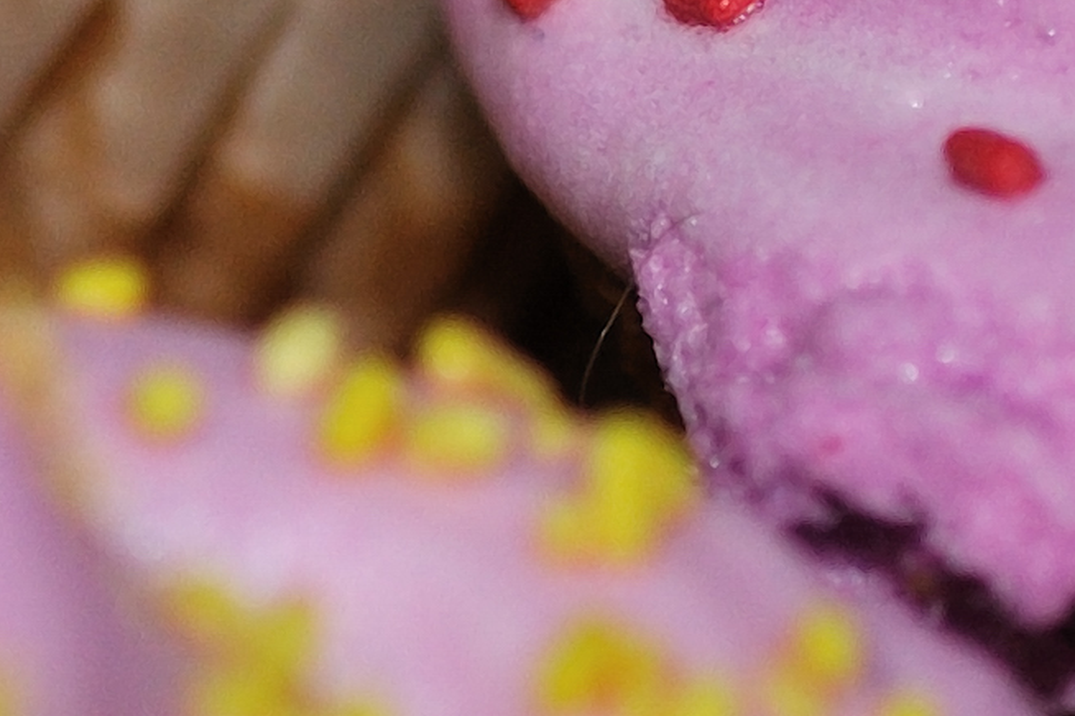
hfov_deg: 2.0
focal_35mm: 1031
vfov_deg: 1.3
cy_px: 10
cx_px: 1945
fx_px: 30793
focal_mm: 105
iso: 200
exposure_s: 1/60
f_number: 4
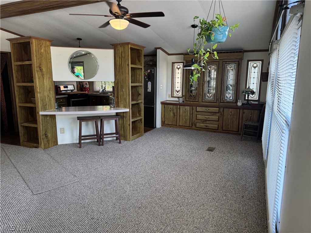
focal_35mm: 24
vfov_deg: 56.8
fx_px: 216
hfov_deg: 71.6
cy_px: 116
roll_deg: -0.6
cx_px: 156
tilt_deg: -11.1
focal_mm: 6.76
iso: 125
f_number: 1.78
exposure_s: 1/120
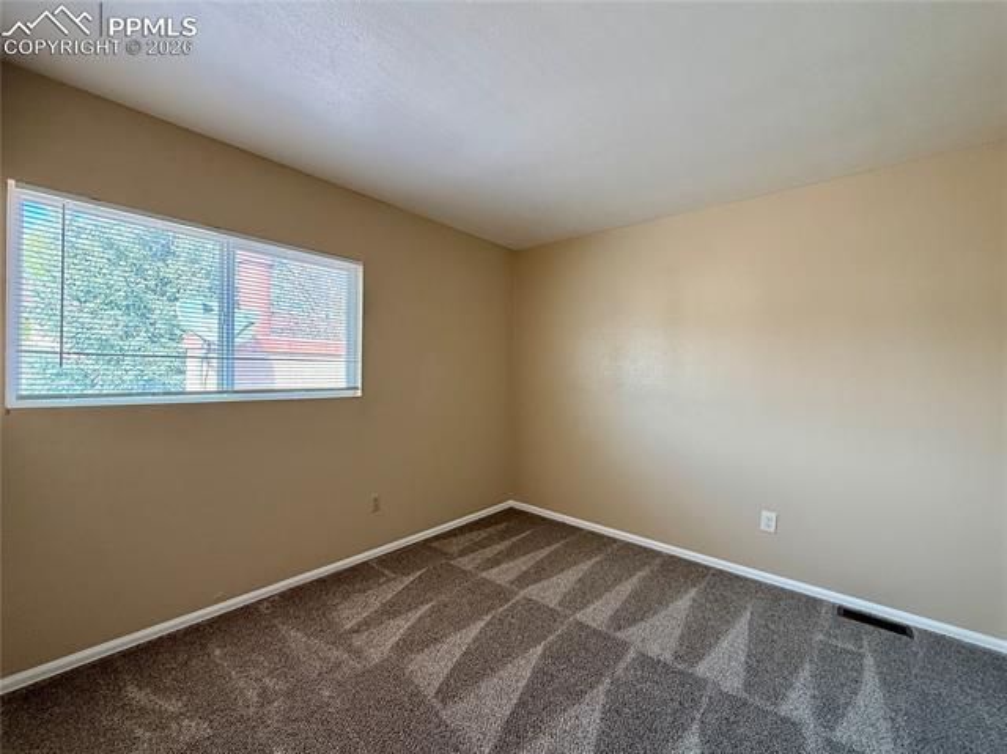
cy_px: 377
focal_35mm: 14
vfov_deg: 85.6
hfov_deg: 102.1
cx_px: 504
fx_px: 407
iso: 250
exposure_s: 1/99
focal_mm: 2.22
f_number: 2.2
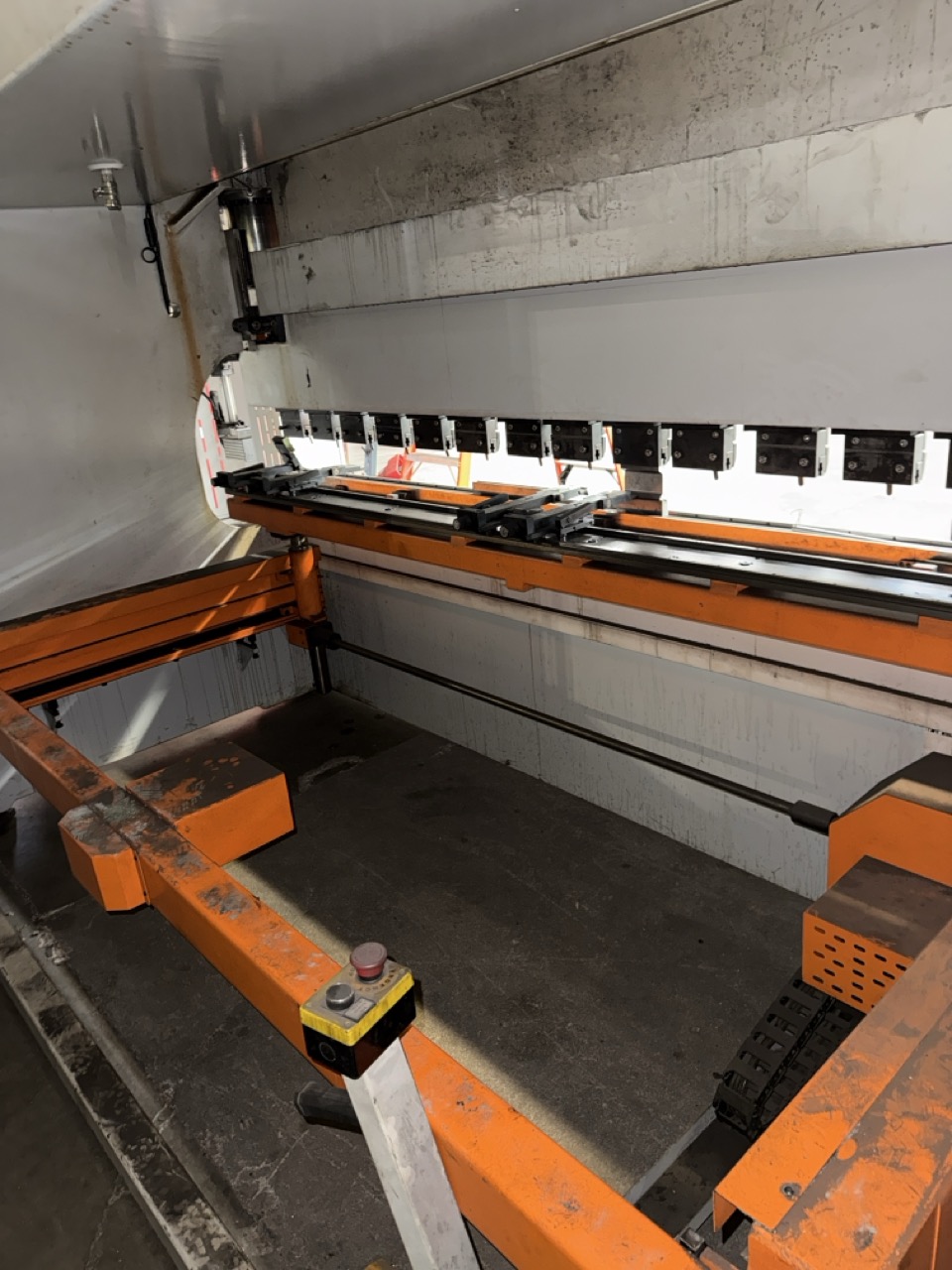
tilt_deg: -21.1
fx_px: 880
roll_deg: +6.3
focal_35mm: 24
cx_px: 476
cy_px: 635
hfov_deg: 56.8
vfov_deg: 71.6
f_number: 1.78
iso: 200
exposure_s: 1/4
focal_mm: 6.76
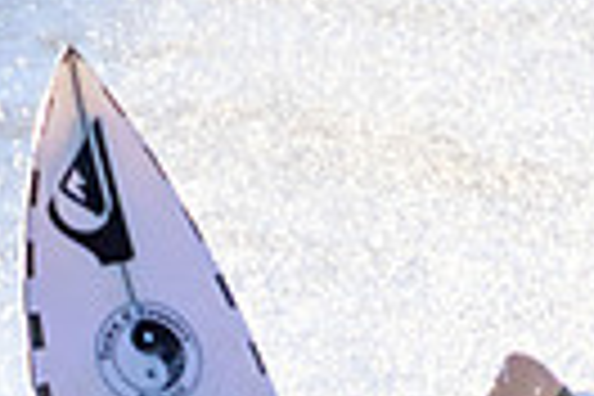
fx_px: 79524
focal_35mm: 4820
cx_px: 326
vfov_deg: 0.3
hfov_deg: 0.4
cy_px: 627
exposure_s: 1/1000
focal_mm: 800
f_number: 11
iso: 720
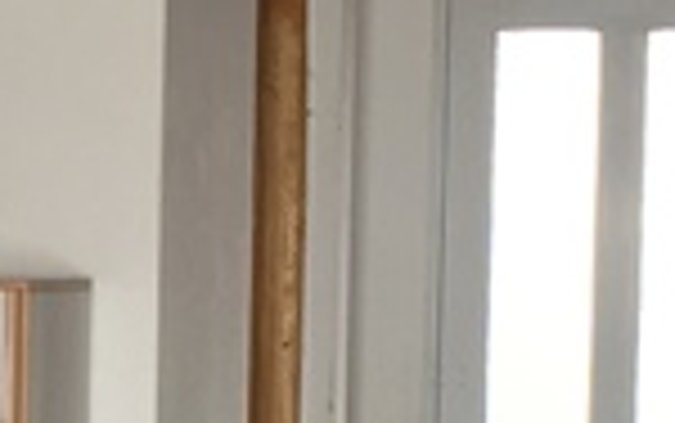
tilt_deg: -2.7
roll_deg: -1.0
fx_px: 3866
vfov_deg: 6.2
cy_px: 454
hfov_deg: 9.8
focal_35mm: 210
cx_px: -225
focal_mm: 4.15
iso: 40
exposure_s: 1/50
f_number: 2.2
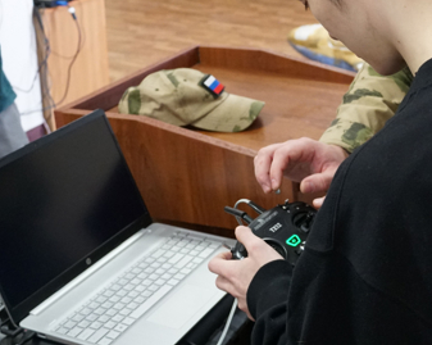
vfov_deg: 22.0
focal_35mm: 69
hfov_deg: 27.3
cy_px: 90
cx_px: 305
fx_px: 881
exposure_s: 1/160
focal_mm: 22
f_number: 4
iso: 3200
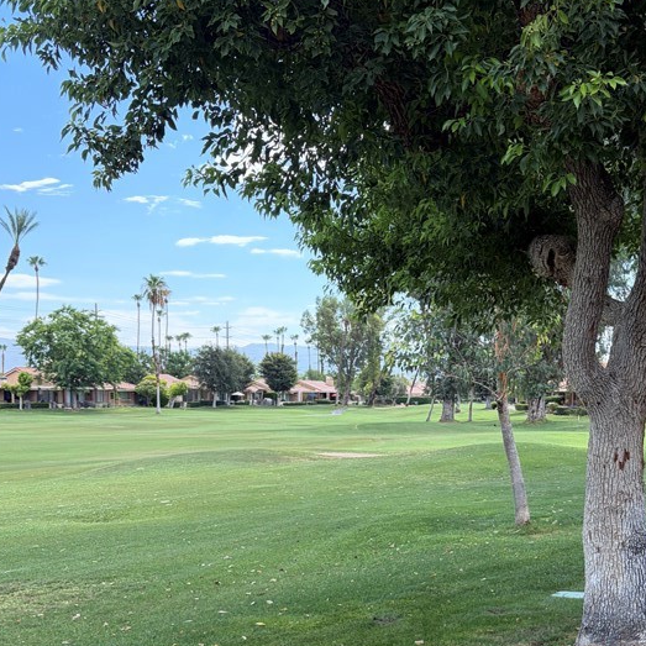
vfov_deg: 36.7
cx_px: 396
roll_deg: +0.0
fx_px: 950
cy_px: 480
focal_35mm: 45
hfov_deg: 37.4
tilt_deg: -6.4
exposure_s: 1/973
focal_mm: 5.96
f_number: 1.6
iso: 64
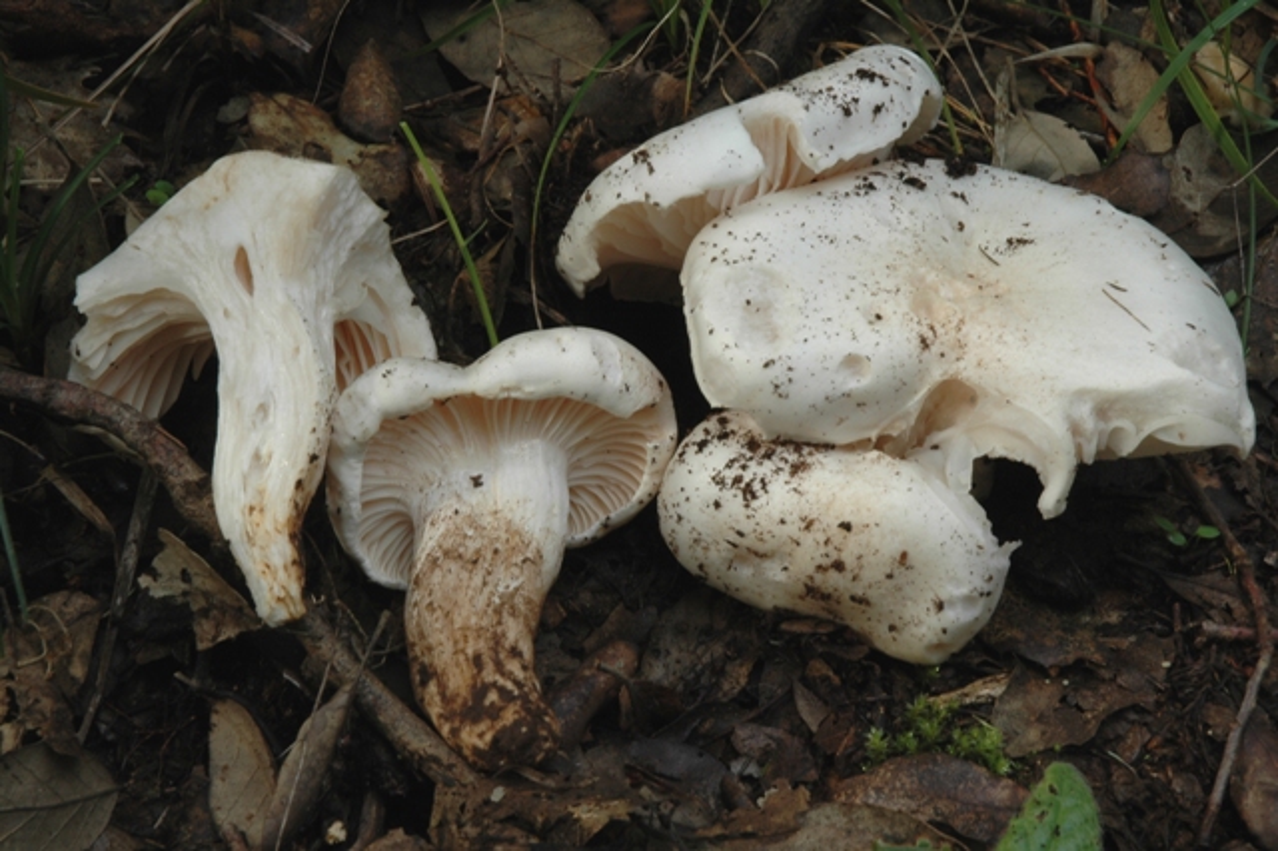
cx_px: 639
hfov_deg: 22.6
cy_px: 426
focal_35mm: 90
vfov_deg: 15.2
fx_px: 3193
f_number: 22
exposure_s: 1/15
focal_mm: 60
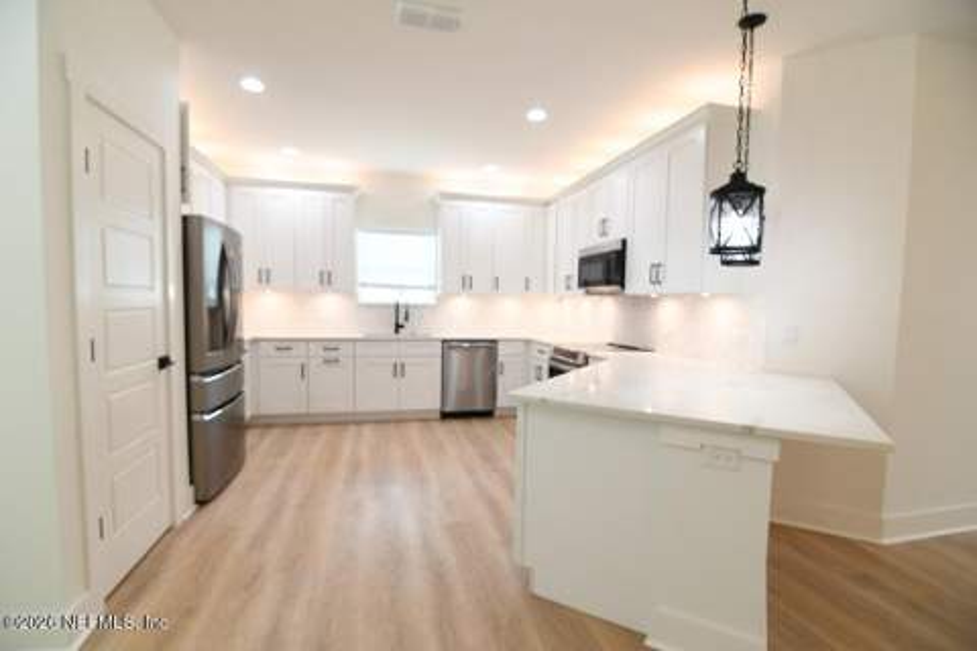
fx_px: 434
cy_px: 326
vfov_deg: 73.7
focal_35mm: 16
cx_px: 488
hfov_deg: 96.7
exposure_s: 1/125
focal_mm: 11
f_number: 4
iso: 800
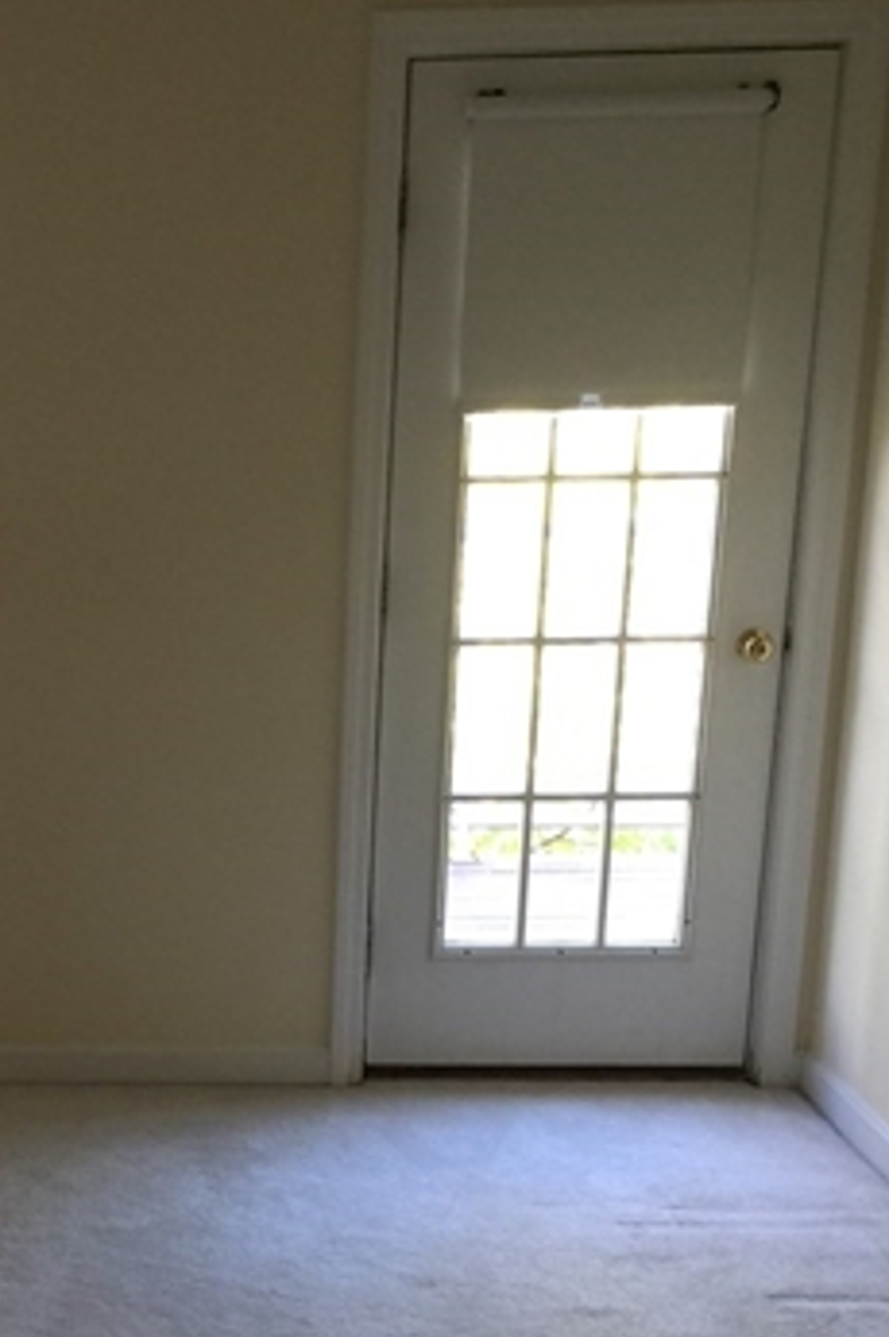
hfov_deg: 19.3
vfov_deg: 29.1
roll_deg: +1.8
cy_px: 1152
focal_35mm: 67
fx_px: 2487
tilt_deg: -14.9
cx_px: -116
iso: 32
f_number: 2.2
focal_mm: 4.15
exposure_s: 1/15
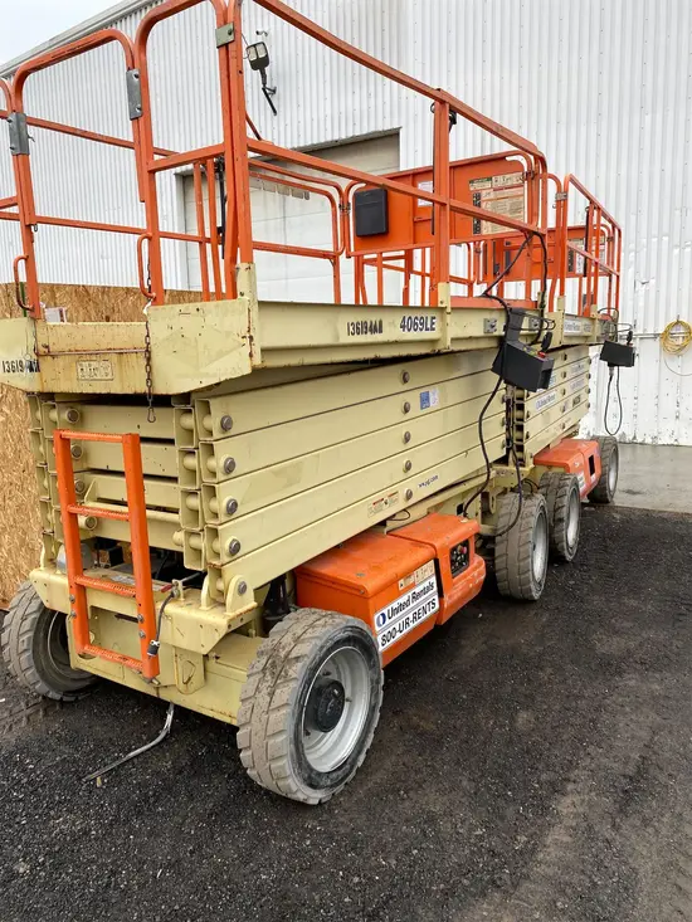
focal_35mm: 26
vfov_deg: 67.3
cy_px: 461
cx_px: 346
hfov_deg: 53.1
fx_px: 693
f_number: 1.8
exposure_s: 1/495
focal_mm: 4.25
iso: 32
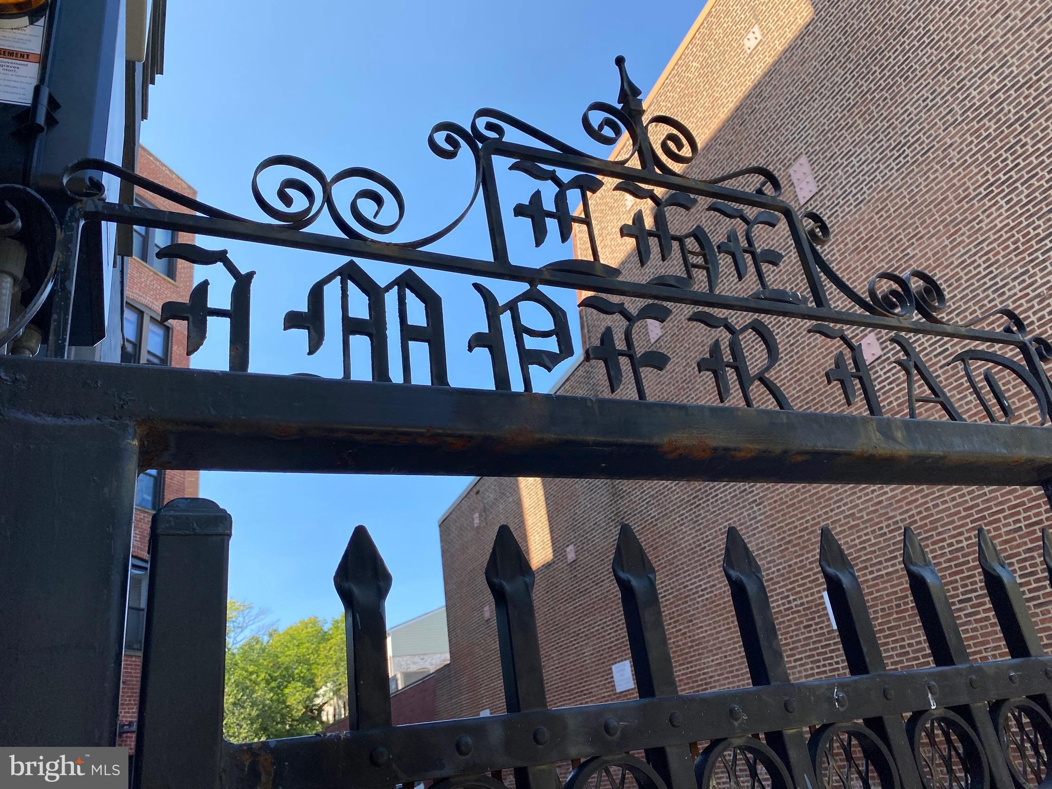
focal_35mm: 26
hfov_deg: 67.3
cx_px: 526
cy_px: 394
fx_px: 790
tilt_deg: +23.2
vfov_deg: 53.1
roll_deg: +8.7
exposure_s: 1/833
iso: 32
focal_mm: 4.25
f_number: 1.8
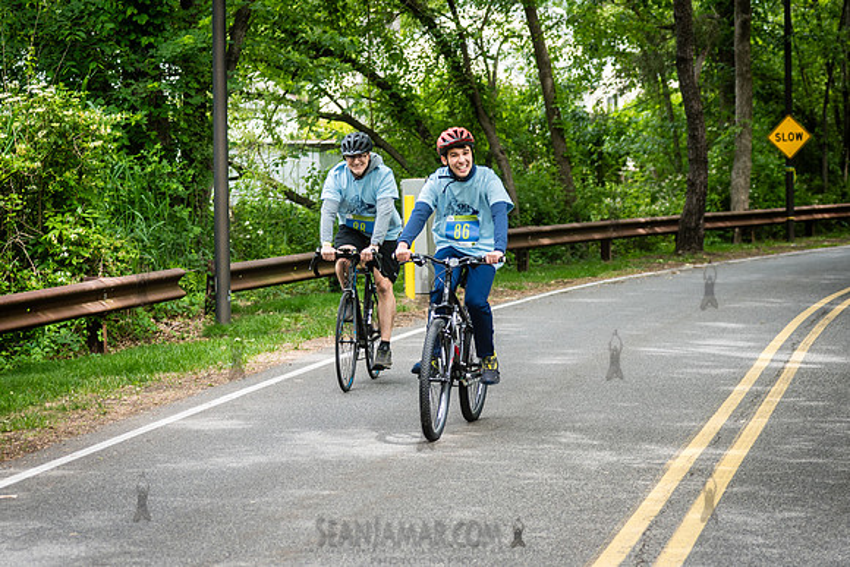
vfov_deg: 12.4
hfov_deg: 18.5
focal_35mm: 111
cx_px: 425
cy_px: 284
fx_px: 2612
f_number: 4
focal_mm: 86
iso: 400
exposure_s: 1/400
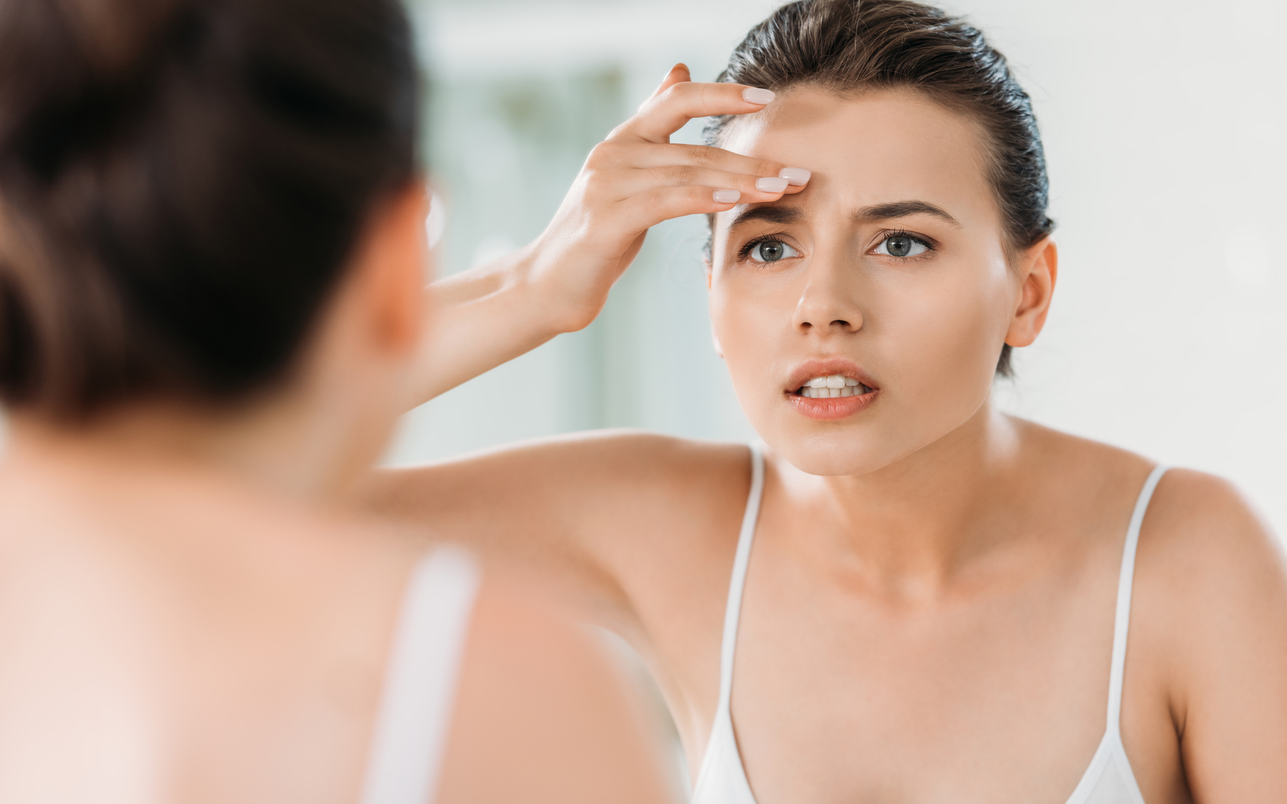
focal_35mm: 169
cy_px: 389
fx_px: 5927
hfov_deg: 12.4
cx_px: 644
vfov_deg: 7.8
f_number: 3.5
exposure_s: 1/200
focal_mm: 165
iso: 125
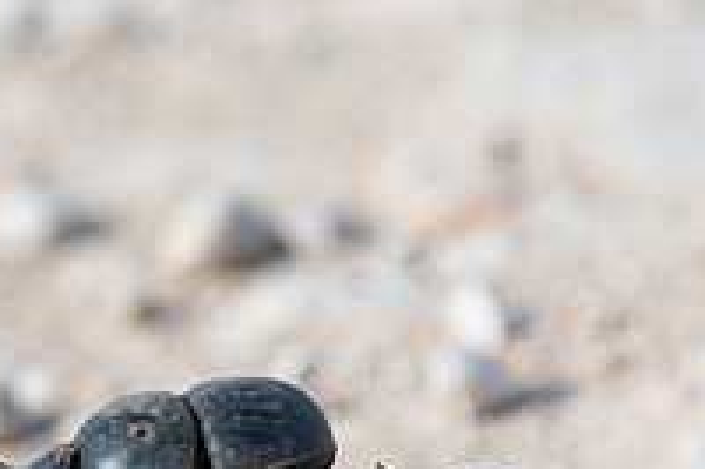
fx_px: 34124
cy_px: 312
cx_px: -35
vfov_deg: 0.8
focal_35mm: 1744
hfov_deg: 1.2
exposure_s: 1/2000
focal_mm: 600
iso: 800
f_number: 8
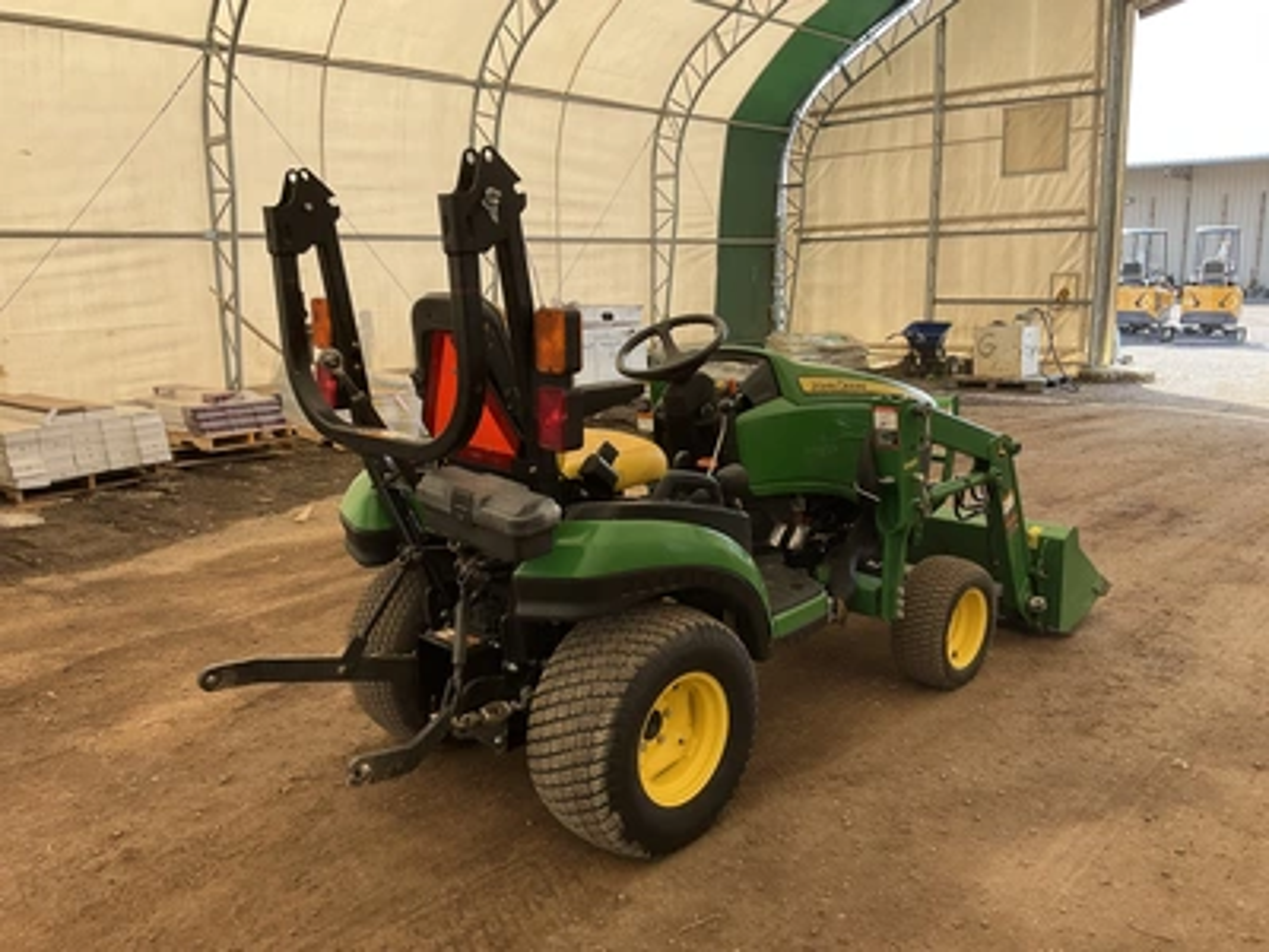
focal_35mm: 29
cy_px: 476
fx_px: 1063
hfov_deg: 61.7
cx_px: 634
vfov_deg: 48.2
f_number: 1.8
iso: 20
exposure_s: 1/243
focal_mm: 3
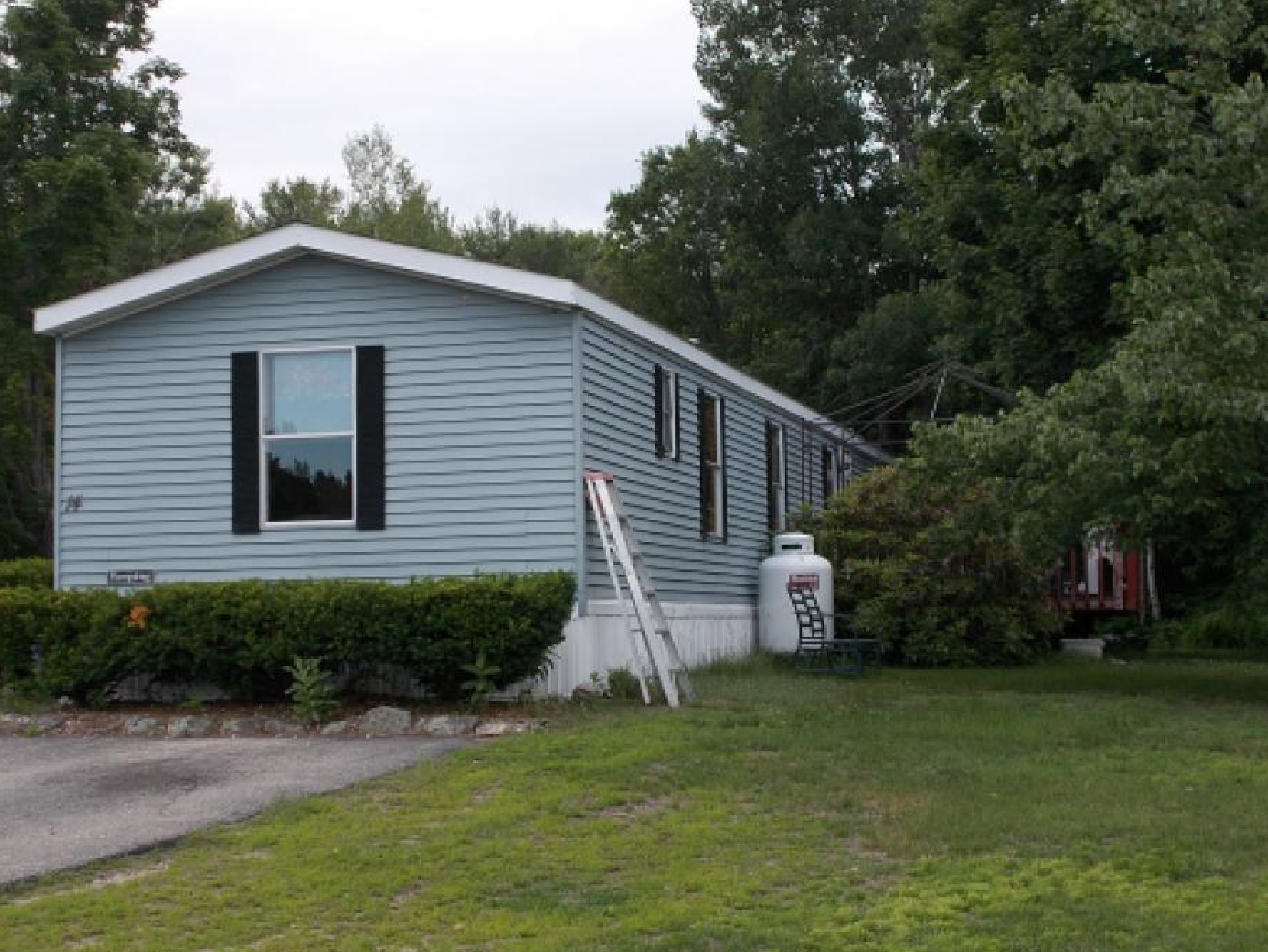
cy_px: 453
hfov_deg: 29.4
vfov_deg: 22.3
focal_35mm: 66
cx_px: 613
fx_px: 2419
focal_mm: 10.3
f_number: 4.9
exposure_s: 1/60
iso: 80
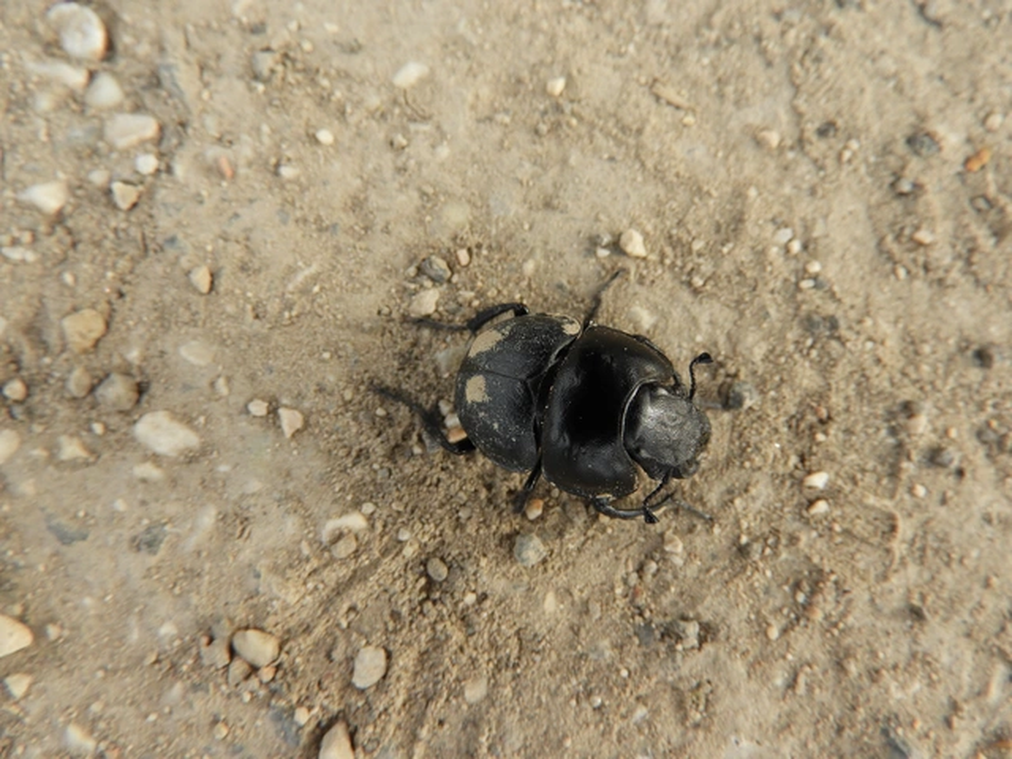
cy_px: 380
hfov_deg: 60.0
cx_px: 506
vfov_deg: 46.8
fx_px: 877
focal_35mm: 30
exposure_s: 1/100
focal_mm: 5.4
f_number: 3.5
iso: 100
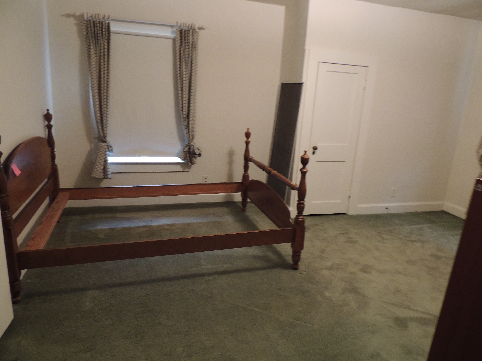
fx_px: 334
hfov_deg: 71.6
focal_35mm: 24
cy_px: 180
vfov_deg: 56.8
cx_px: 241
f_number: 3
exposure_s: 1/8
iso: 400
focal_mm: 4.3
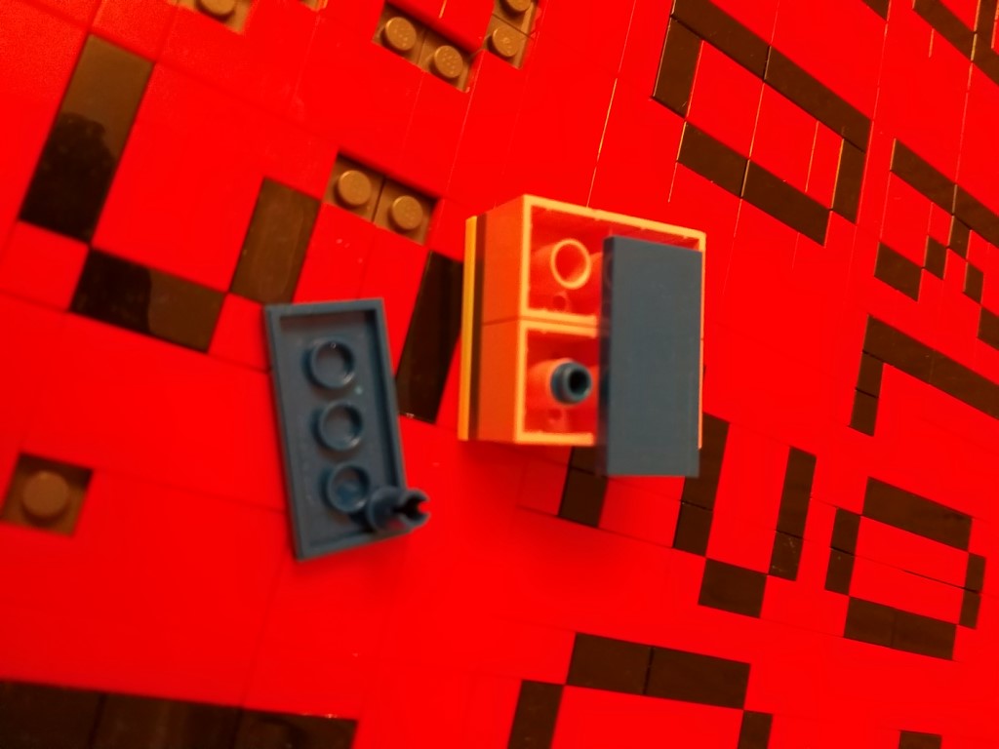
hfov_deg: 65.3
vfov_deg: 51.4
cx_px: 500
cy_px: 374
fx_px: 779
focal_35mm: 27
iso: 800
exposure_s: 1/20
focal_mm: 3.93
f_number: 1.7
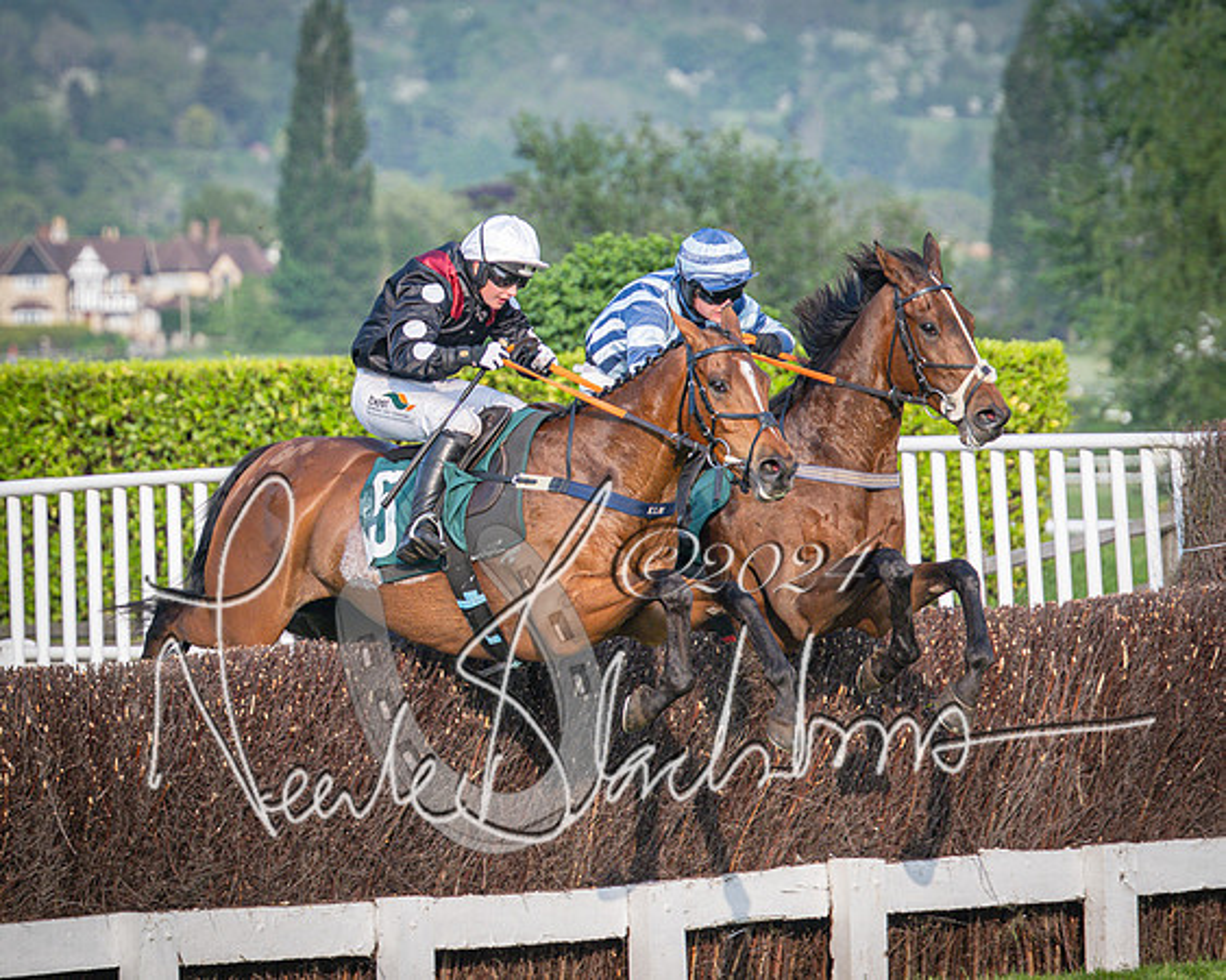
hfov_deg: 5.8
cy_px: 374
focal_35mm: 335
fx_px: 12152
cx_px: 526
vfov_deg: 4.6
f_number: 4
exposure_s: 1/1600
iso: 400
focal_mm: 160
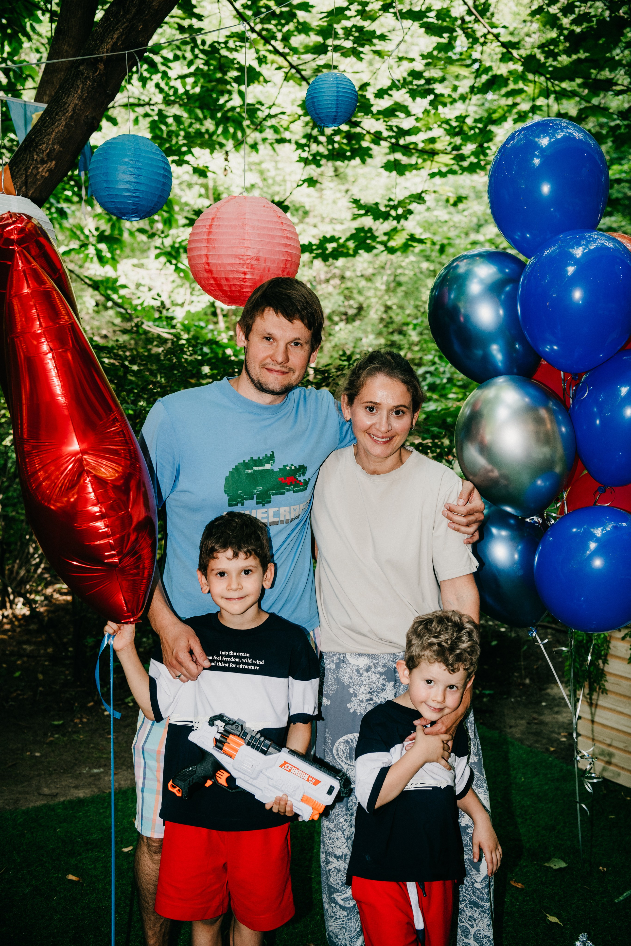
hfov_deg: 35.1
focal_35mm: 38
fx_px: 999
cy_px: 473
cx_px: 316
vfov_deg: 50.7
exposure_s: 1/160
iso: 125
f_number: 3.5
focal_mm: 38
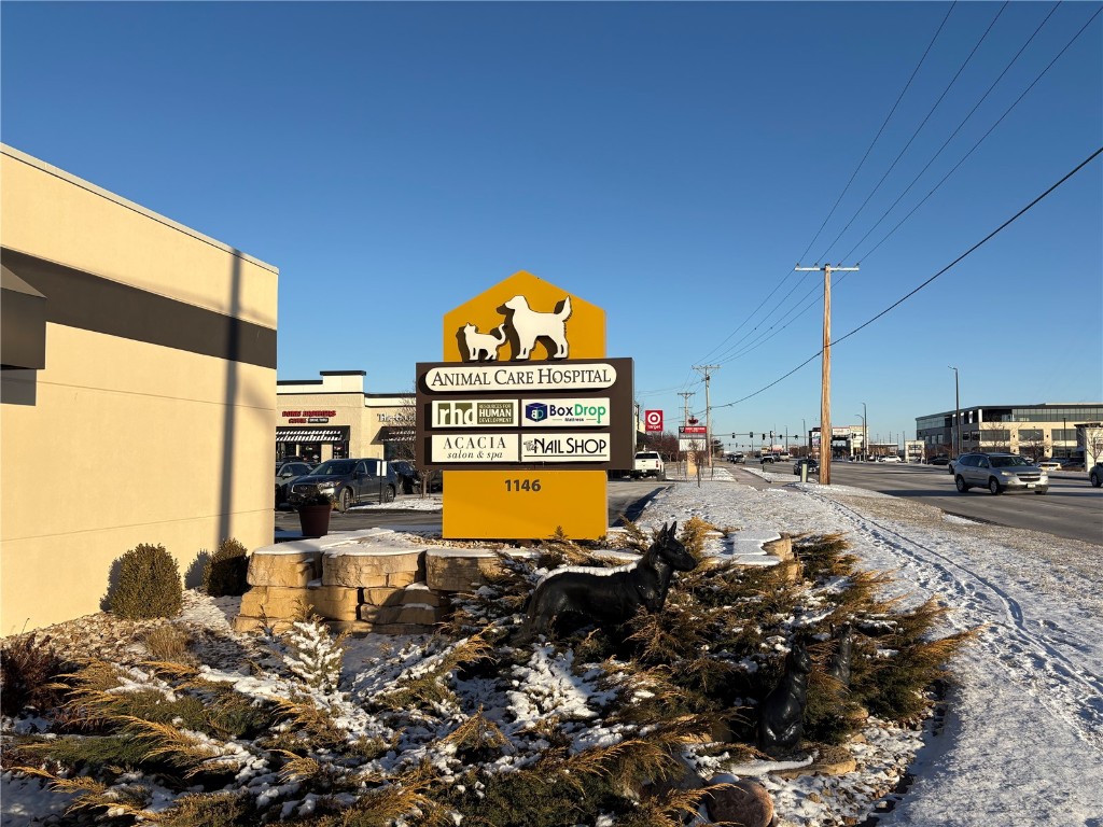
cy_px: 414
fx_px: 828
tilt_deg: +2.2
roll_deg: -0.2
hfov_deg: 67.3
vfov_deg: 53.1
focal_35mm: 26
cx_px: 552
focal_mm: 5.96
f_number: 1.6
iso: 50
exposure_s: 1/4608
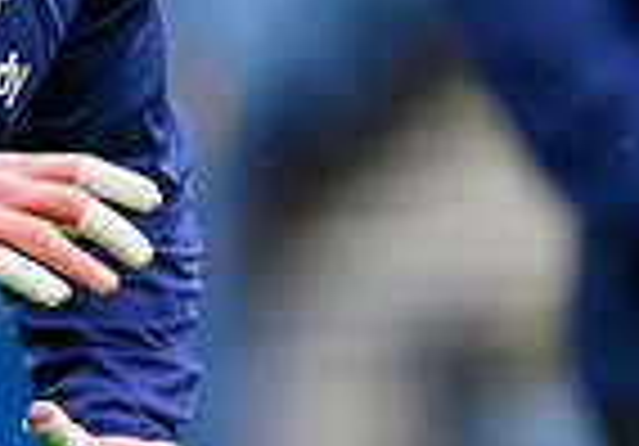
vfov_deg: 0.5
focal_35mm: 2736
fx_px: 49255
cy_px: -16
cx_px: -449
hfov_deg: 0.7
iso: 3200
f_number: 4
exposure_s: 1/1250
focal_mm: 560
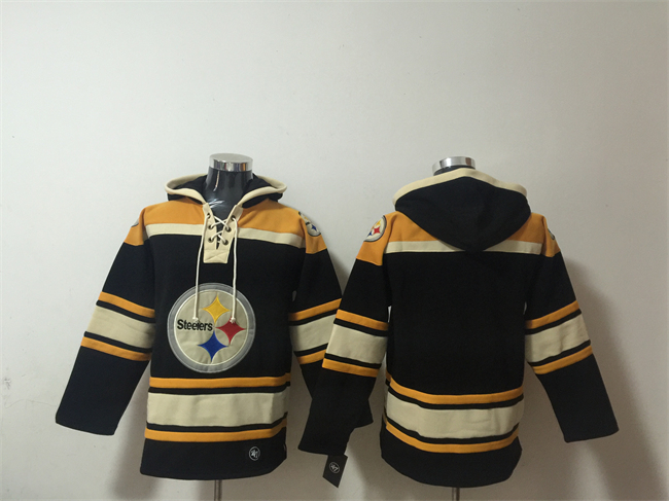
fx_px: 560
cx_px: 334
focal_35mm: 29
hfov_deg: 61.7
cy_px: 250
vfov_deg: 48.2
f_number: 2.2
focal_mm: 4.15
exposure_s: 1/10
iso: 125
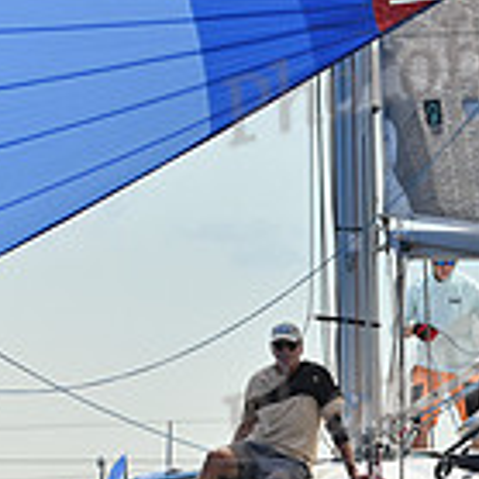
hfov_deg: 6.9
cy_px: 505
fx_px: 3883
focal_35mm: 248
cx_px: 889
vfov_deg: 7.0
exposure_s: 1/1600
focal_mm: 70
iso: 320
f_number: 7.1
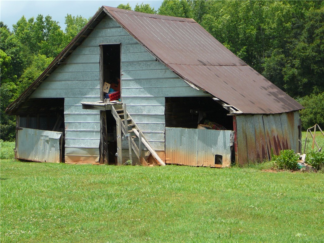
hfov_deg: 25.3
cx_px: 162
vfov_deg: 19.1
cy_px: 122
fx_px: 721
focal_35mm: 77
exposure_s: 1/500
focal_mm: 11.5
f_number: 3.7
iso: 80
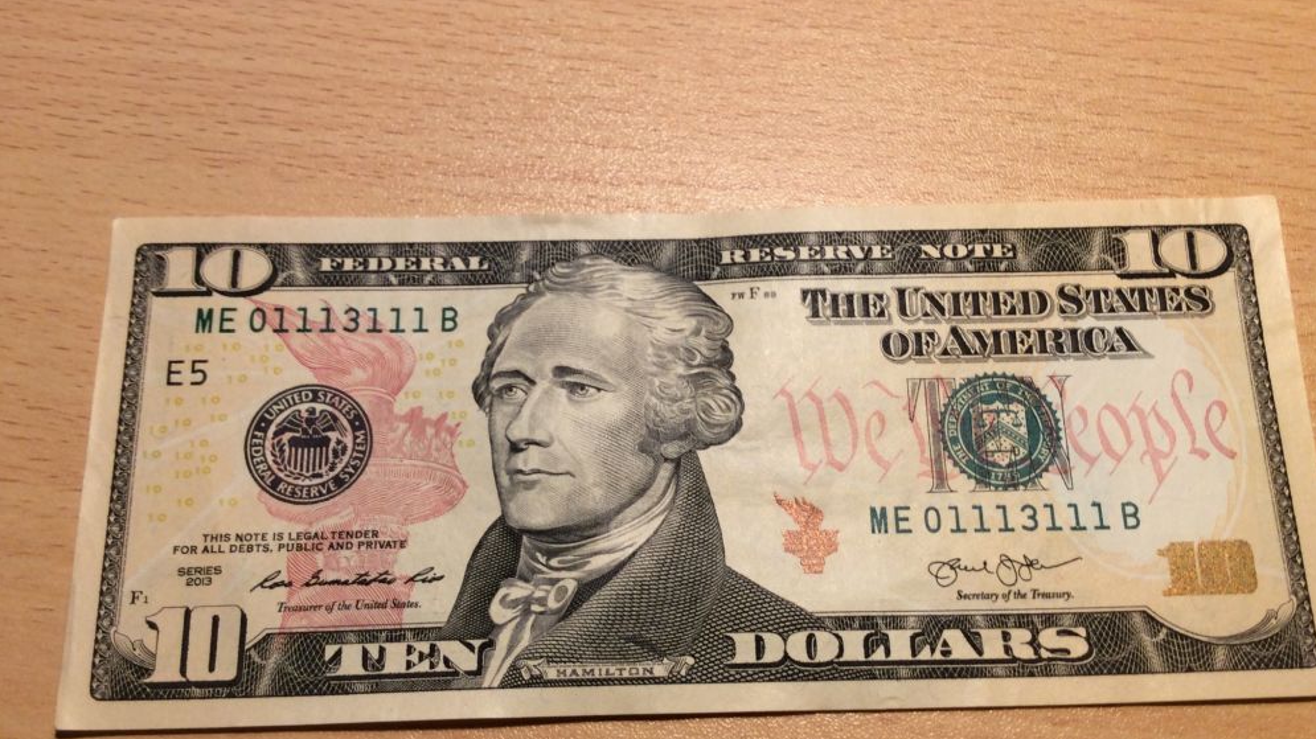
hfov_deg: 56.6
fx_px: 1221
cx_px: 660
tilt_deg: -73.6
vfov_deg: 33.6
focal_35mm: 35
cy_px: 417
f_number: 2.4
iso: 32
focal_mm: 3.3
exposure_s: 1/40
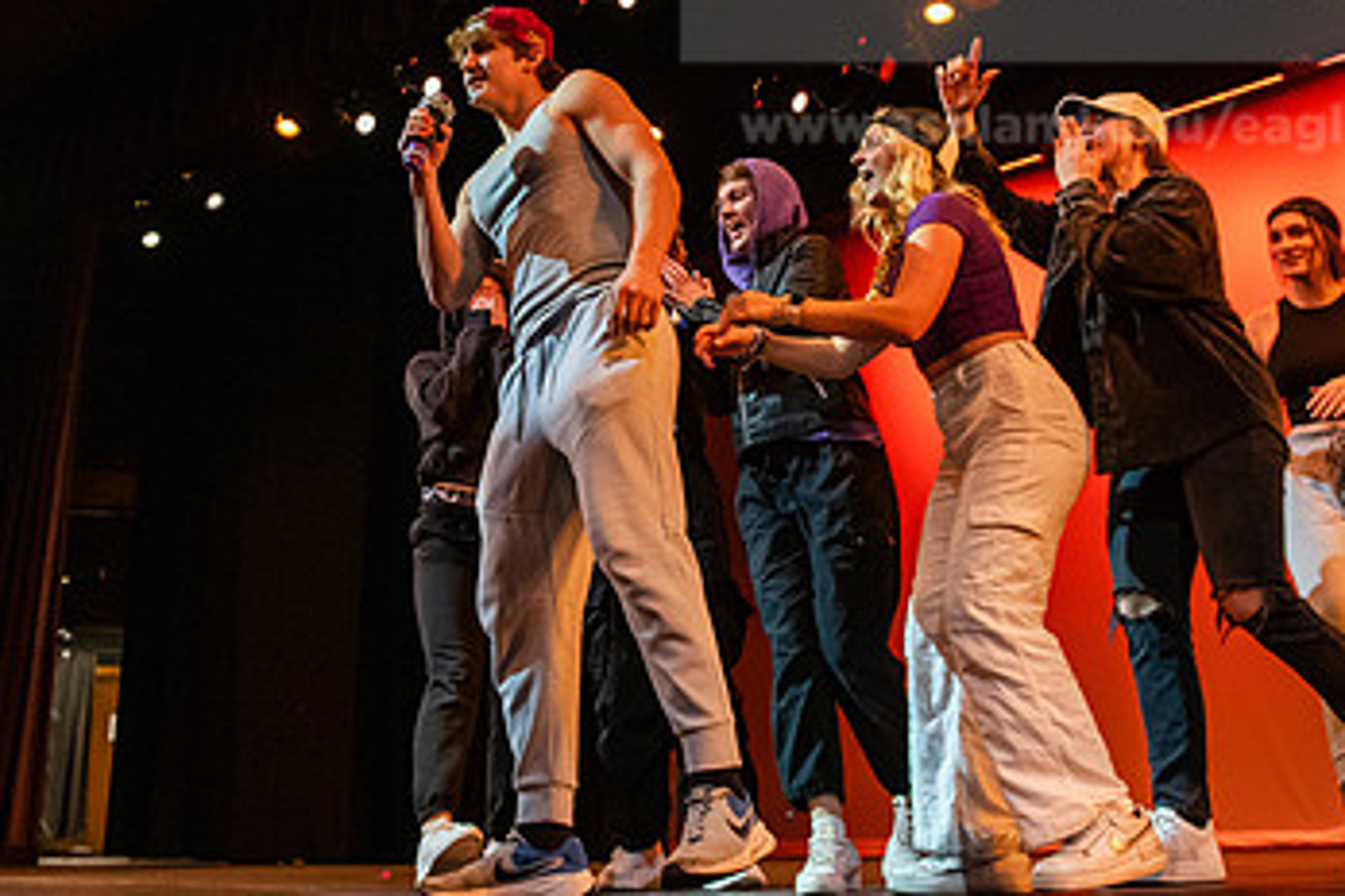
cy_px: 207
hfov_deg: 48.3
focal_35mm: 40
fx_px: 1494
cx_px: 564
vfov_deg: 32.7
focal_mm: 24
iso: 4000
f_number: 3.5
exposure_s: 1/320
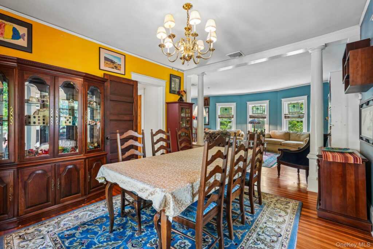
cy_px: 124
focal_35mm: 16
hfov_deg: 96.7
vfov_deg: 73.8
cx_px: 186
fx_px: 166
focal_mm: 16
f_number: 9
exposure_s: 1/4
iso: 400
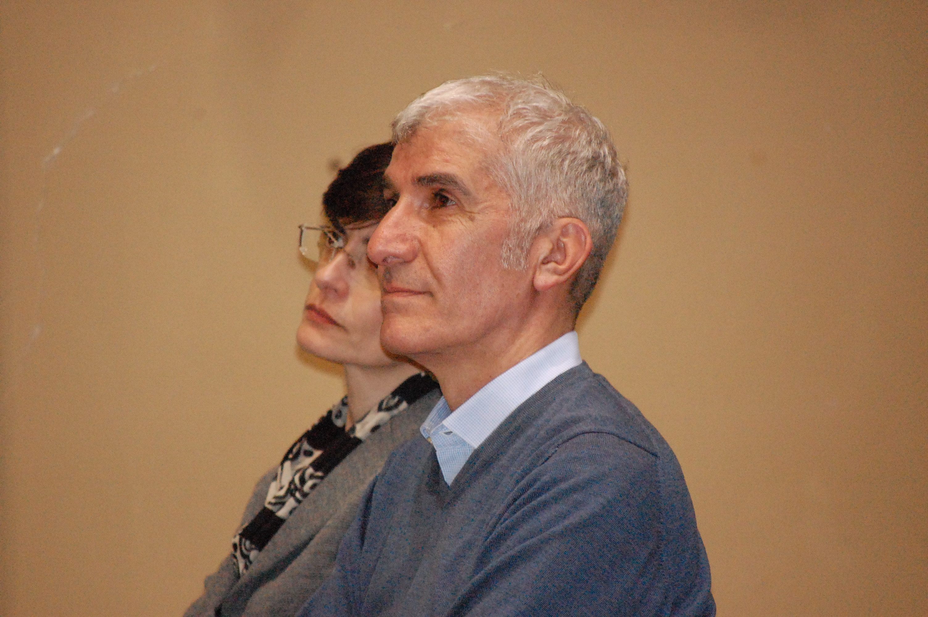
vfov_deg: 4.6
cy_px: 308
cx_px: 464
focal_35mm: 300
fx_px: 7726
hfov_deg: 6.9
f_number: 5.6
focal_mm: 200
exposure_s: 1/60
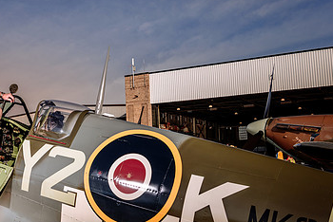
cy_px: 124
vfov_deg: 25.5
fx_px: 491
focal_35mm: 53
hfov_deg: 36.3
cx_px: 71
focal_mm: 32
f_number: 6.3
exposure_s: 1/250
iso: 64
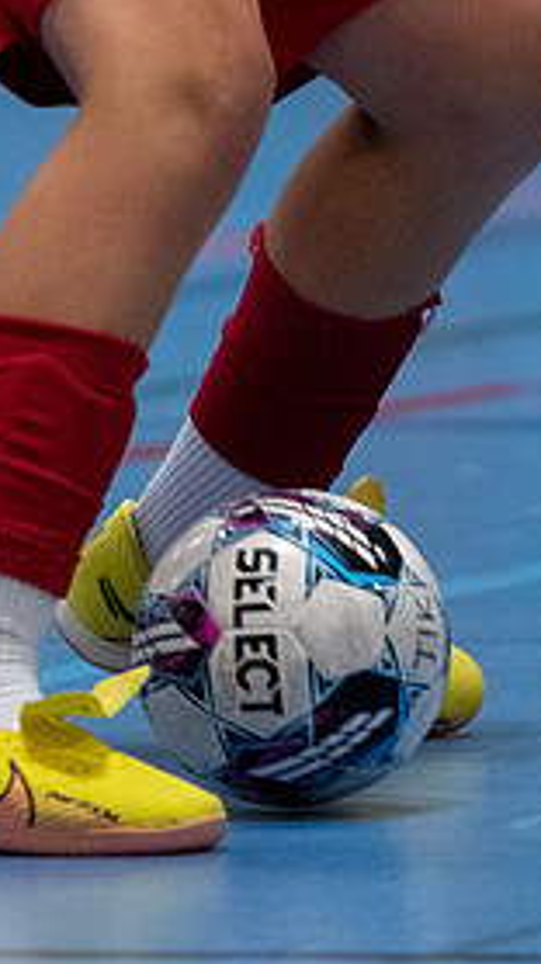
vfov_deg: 2.9
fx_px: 19187
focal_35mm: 751
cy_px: 578
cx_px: 466
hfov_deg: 1.6
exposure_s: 1/640
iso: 3600
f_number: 3.5
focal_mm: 185
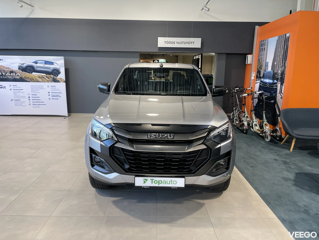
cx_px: 160
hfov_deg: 69.4
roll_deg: -0.3
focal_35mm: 25
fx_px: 230
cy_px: 120
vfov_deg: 54.9
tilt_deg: -11.8
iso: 80
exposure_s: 1/100
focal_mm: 5.1
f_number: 1.6
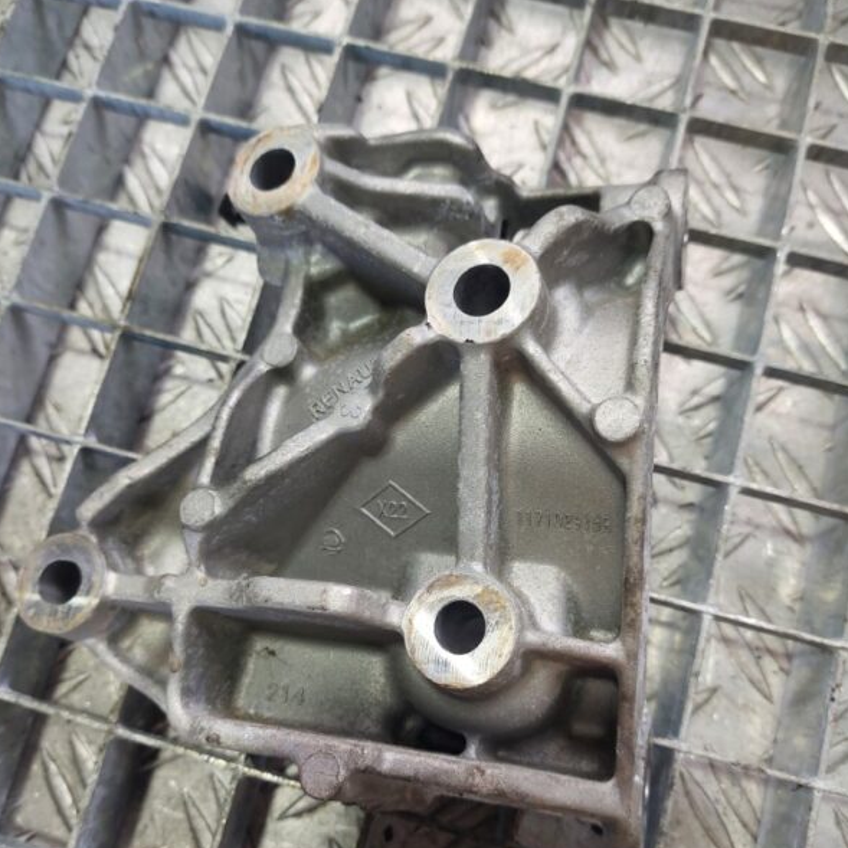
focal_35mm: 30
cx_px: 422
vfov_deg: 53.7
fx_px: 831
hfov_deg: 54.0
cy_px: 498
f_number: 1.8
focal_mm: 5.23
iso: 125
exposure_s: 1/100
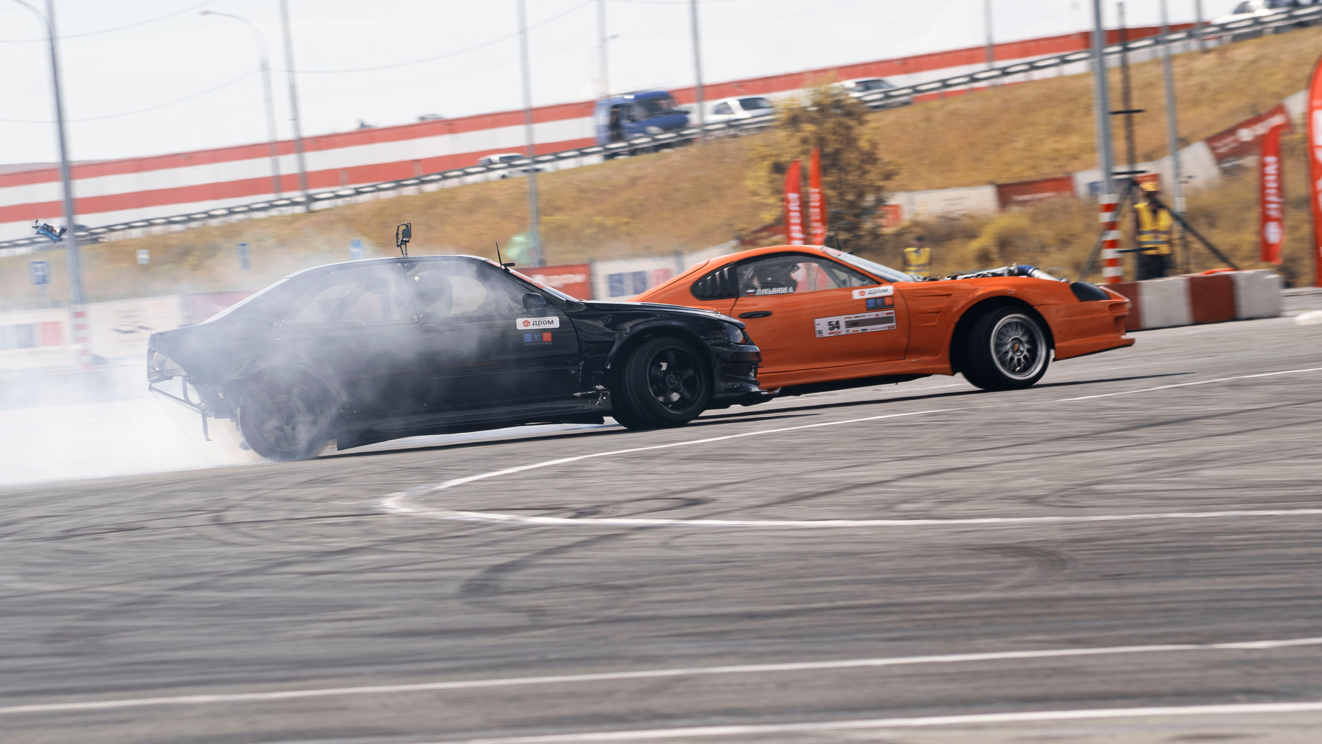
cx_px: 661
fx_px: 8261
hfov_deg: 9.1
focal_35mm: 236
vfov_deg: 5.2
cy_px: 372
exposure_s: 1/125
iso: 100
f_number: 10
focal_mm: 150
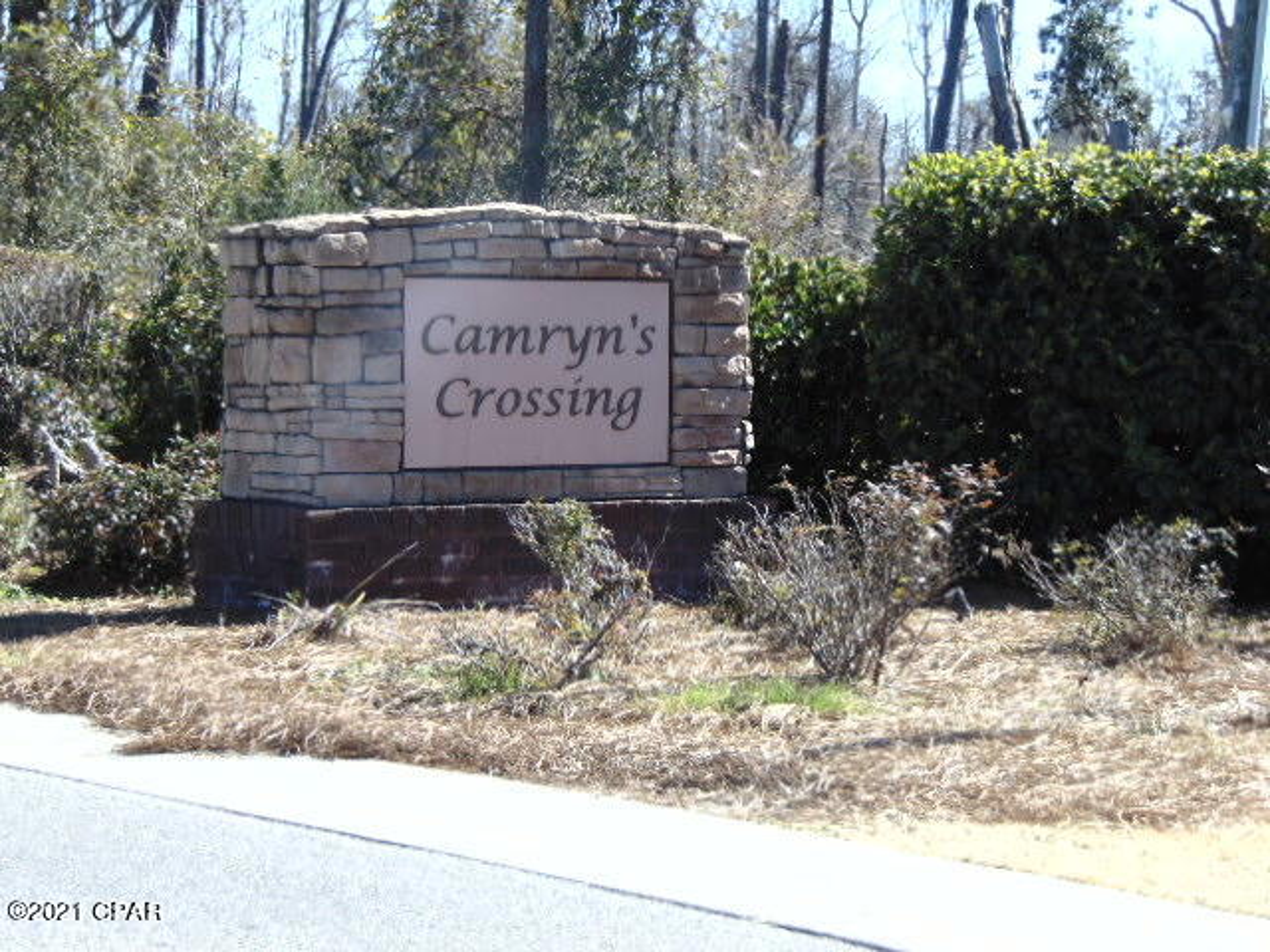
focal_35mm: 108
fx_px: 3962
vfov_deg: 13.7
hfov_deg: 18.2
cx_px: 635
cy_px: 476
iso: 80
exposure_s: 1/400
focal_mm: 19.4
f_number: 3.9
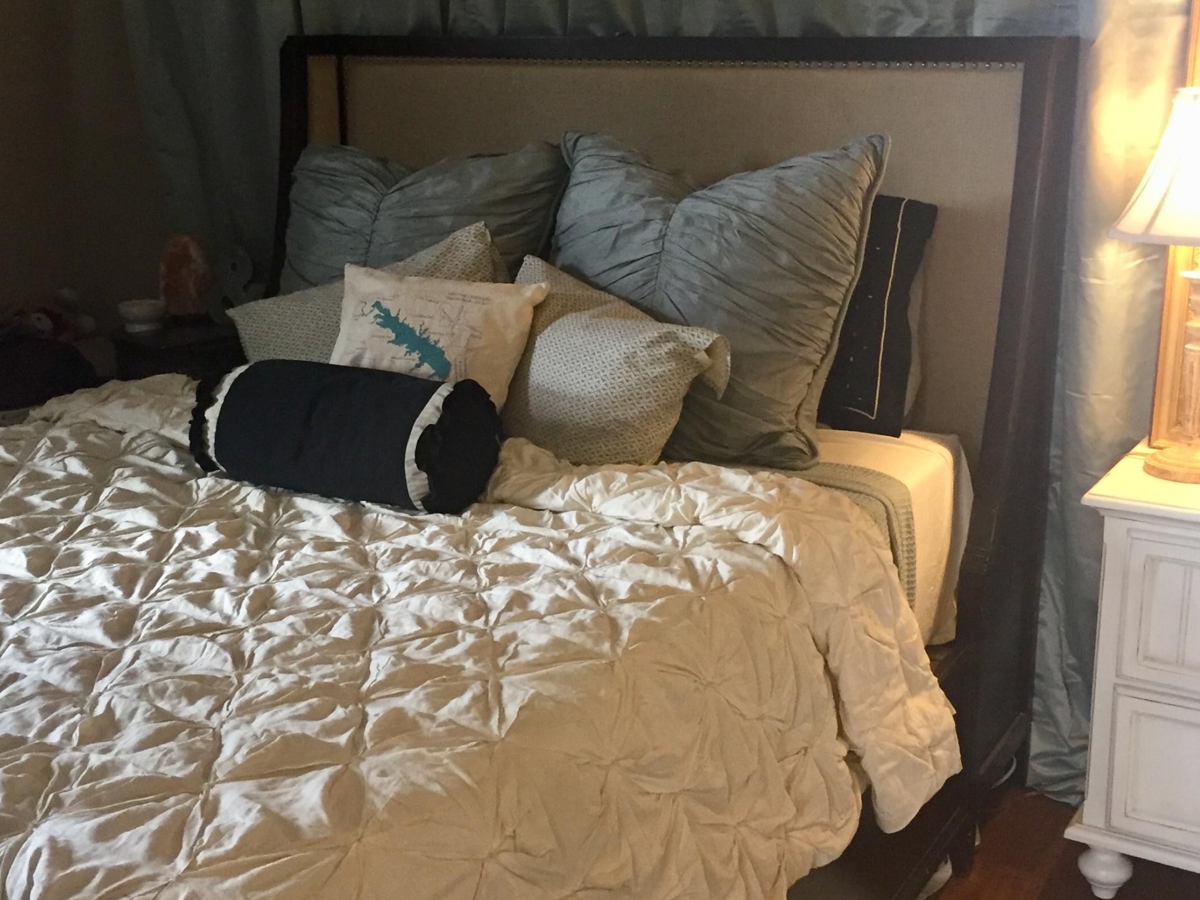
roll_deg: -0.7
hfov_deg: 42.1
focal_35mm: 45
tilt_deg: -13.6
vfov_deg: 32.1
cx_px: 559
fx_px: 1560
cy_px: 382
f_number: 2.2
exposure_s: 1/30
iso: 200
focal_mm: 4.15
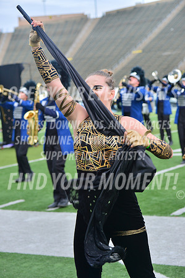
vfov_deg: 25.4
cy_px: 139
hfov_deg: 17.0
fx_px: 618
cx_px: 92
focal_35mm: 80
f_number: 5.6
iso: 200
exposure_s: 1/640
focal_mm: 80
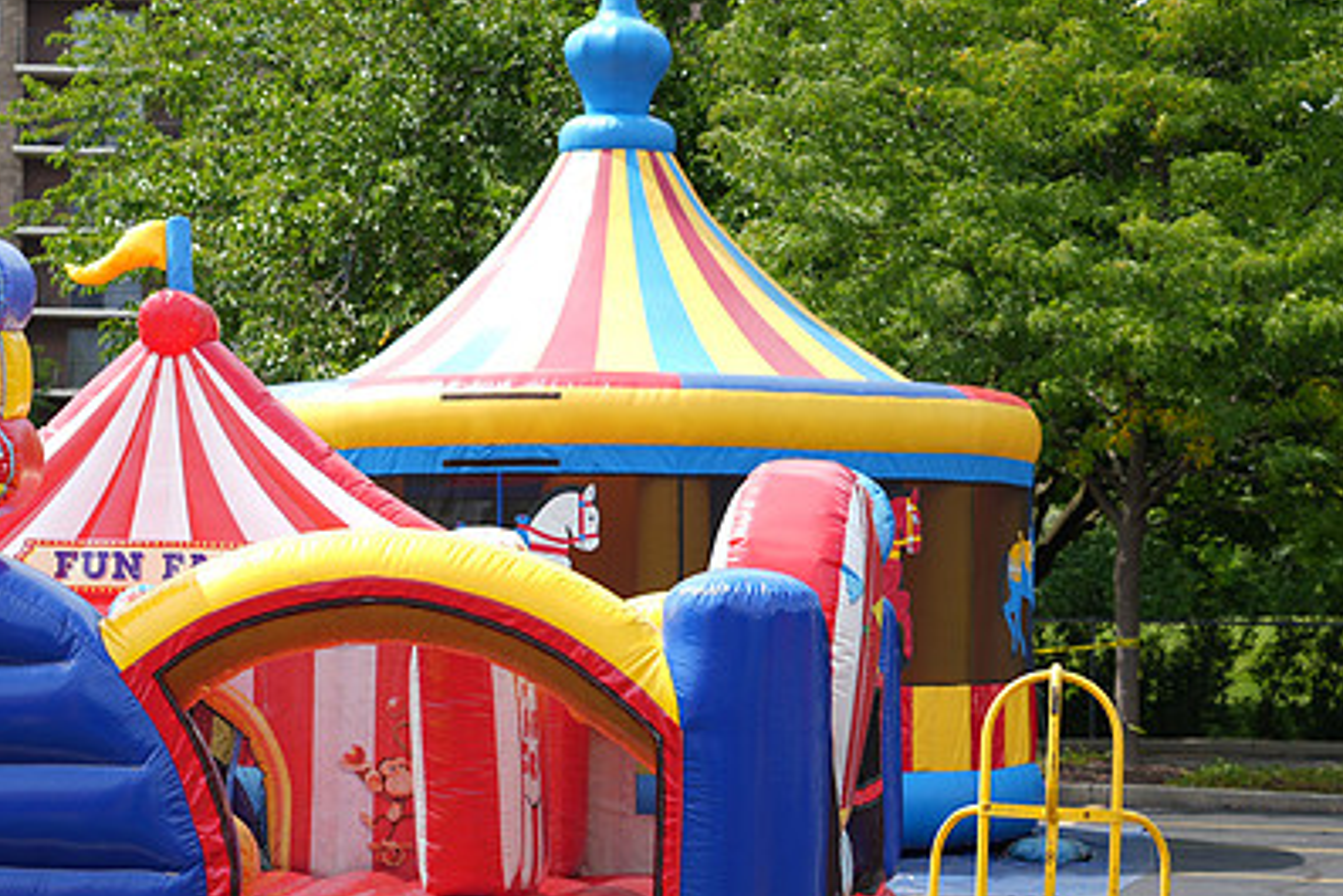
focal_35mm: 108
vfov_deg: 12.7
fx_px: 4030
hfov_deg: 18.9
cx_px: 545
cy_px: 600
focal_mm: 74
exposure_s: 1/200
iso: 50
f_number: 5
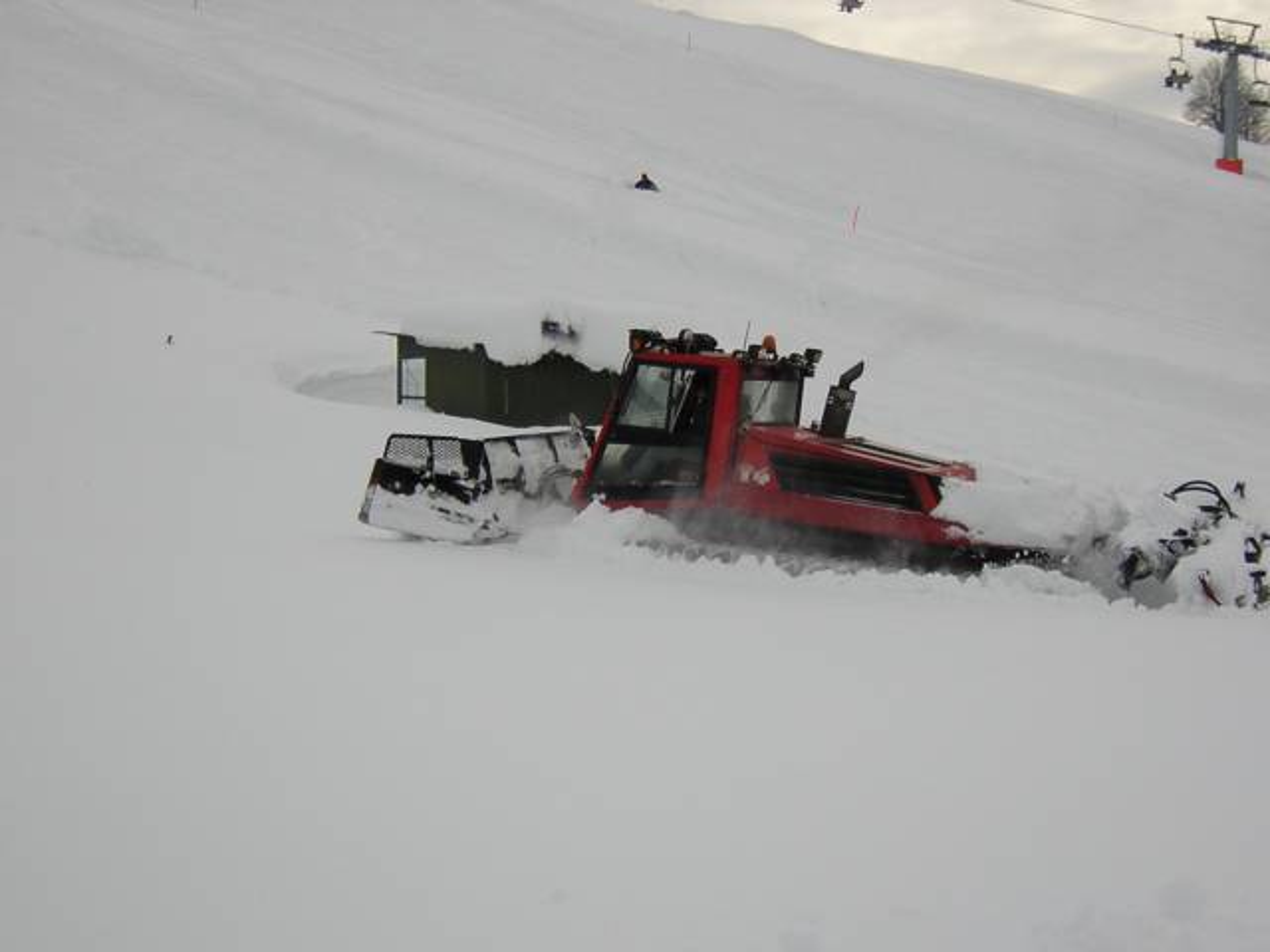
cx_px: 635
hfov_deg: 25.3
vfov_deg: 19.1
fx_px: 2825
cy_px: 476
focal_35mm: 77
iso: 100
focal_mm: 10.1
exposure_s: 1/888
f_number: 3.9
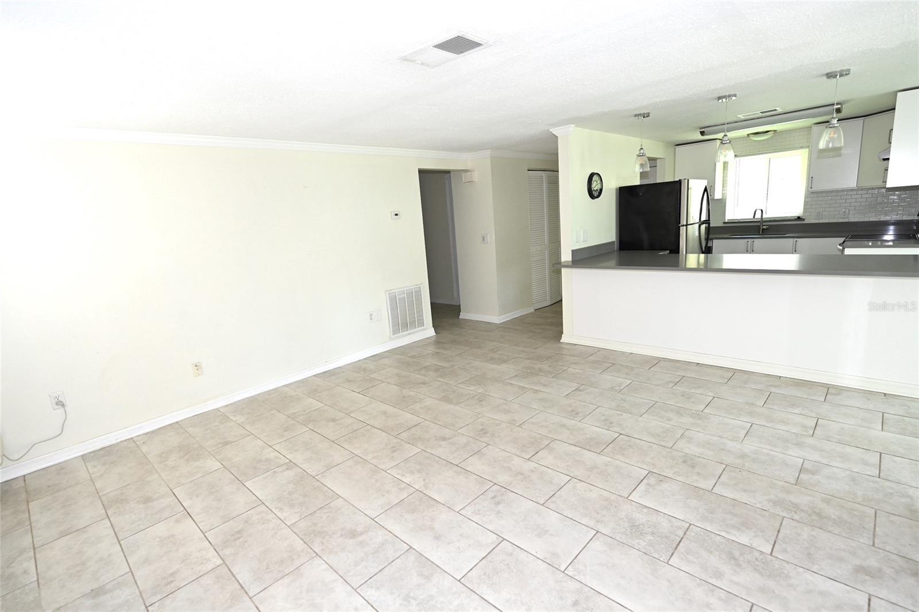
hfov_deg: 91.6
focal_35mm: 18
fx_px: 447
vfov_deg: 68.9
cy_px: 306
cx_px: 460
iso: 800
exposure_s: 1/60
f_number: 4
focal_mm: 17.5
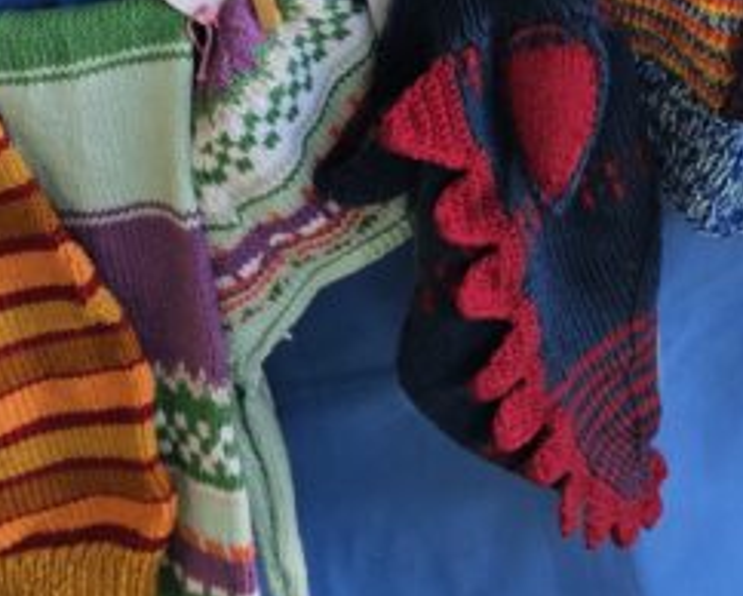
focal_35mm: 95
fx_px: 2091
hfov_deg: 18.3
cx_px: 1053
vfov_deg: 13.3
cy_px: -700
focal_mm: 6.3
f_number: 1.7
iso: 100
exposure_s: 1/190
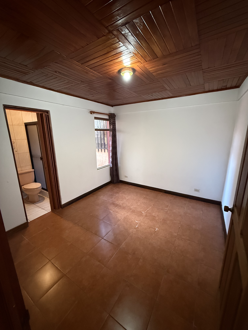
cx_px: 124
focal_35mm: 14
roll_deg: -0.2
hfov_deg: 85.7
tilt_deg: -12.9
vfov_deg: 102.1
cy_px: 165
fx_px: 134
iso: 1000
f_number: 2.2
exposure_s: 1/40
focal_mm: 2.22
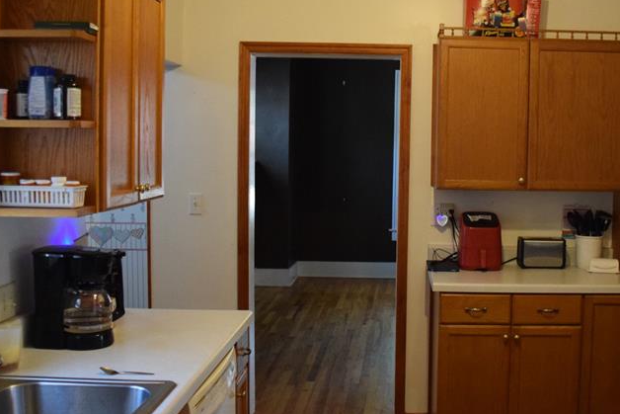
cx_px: 430
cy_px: 186
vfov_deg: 30.5
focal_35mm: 44
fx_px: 758
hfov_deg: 43.6
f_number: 3.5
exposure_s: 1/160
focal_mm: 18
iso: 3200
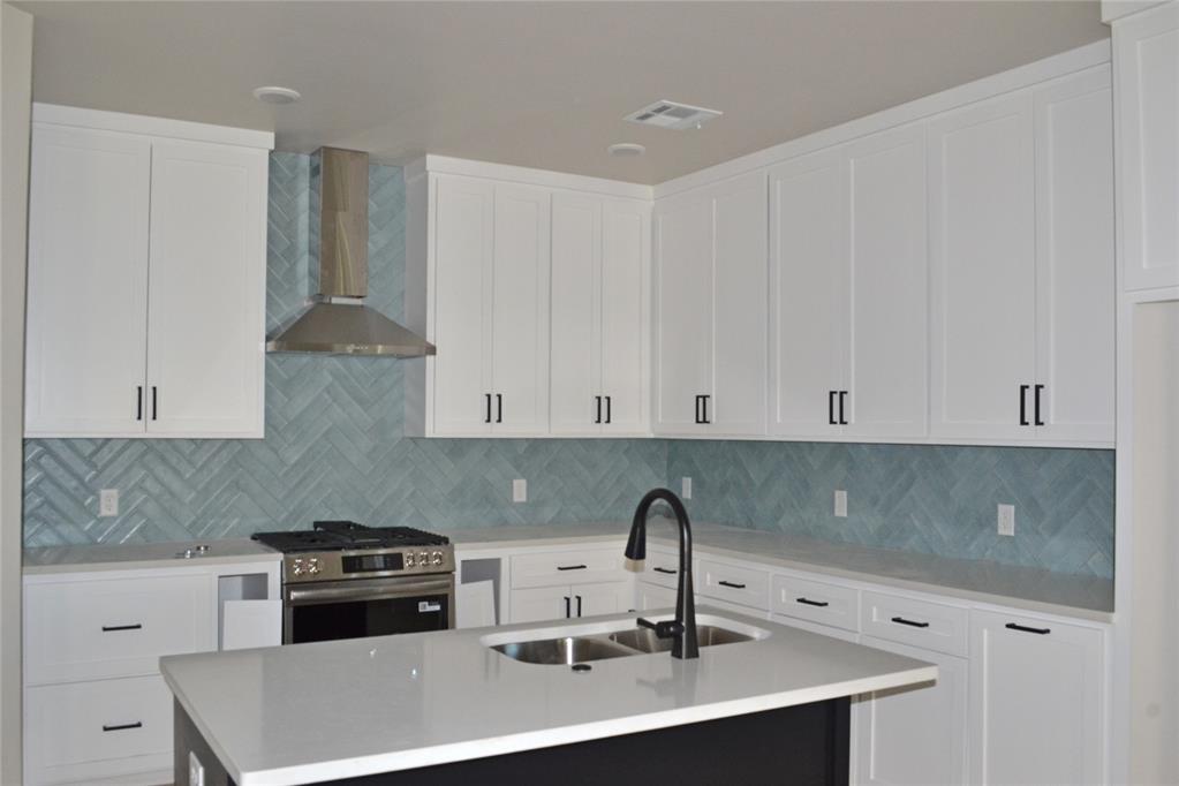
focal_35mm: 30
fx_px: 982
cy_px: 393
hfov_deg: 61.9
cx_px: 590
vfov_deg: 43.6
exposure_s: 1/40
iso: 800
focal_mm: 20
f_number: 11
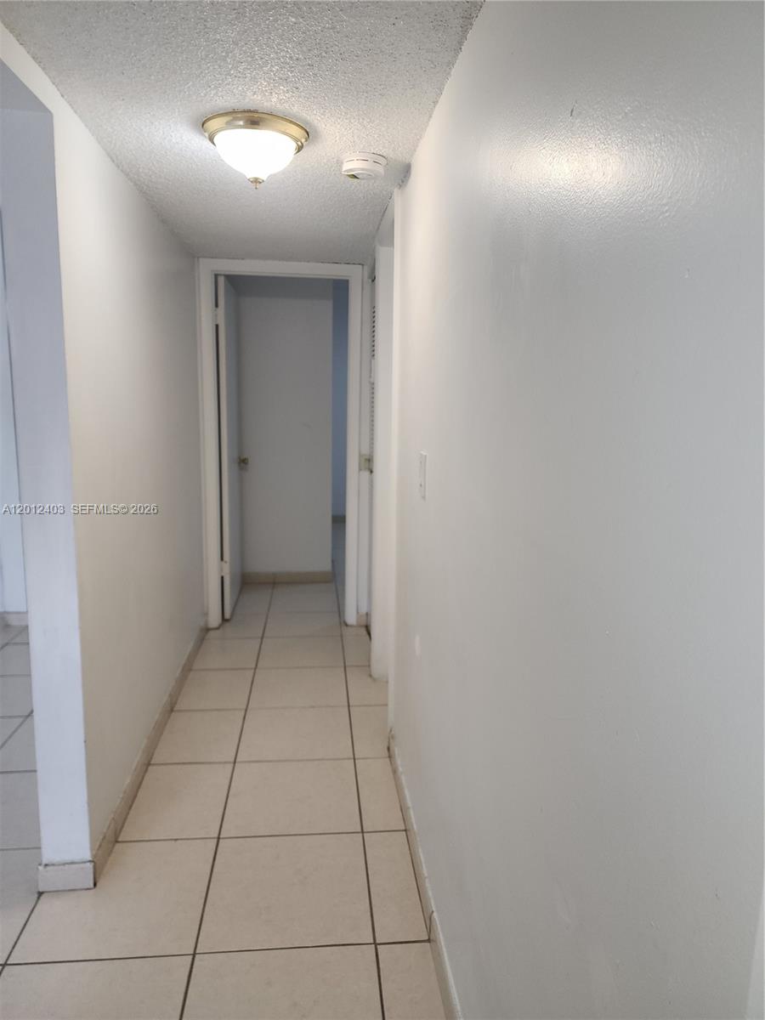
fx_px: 678
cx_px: 382
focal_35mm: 23
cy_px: 510
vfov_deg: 73.9
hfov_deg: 58.9
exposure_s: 1/60
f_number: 1.8
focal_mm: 6.4
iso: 50
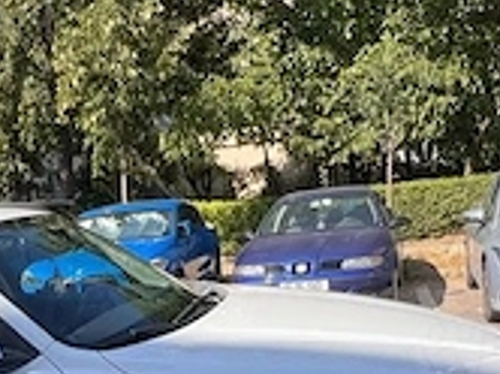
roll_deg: +6.5
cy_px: 377
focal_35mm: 47
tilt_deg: -13.5
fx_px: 678
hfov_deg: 39.2
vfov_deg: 28.8
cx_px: 114
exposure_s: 1/723
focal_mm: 1.57
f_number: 1.8
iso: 32
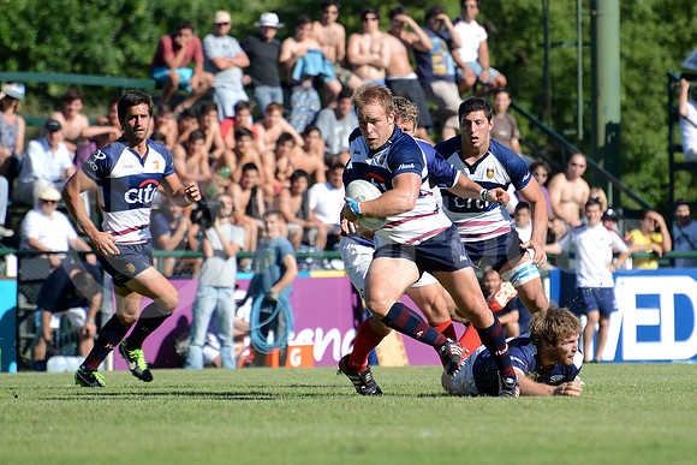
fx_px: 5809
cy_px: 232
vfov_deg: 4.6
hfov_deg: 6.9
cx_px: 348
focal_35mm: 300
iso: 320
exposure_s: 1/800
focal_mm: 300
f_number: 5.6
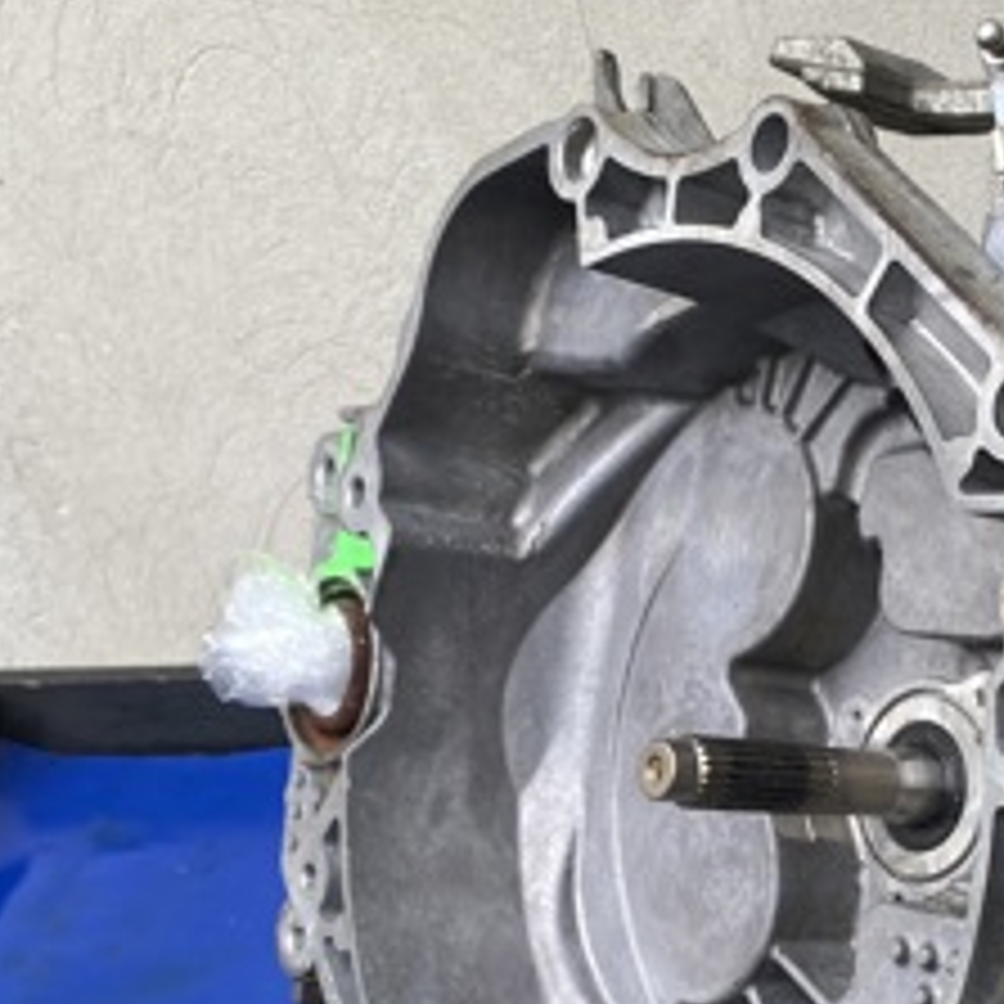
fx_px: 2166
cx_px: 770
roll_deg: +0.7
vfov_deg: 25.8
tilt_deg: -28.8
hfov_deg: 25.7
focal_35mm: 66
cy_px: 727
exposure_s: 1/133
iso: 32
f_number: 1.8
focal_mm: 4.25
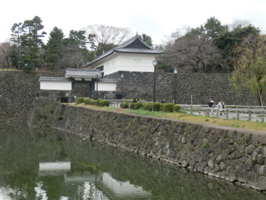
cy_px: 100
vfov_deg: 25.7
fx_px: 438
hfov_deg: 33.8
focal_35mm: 57
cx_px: 133
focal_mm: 10.11
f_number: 4.5
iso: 80
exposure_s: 1/125
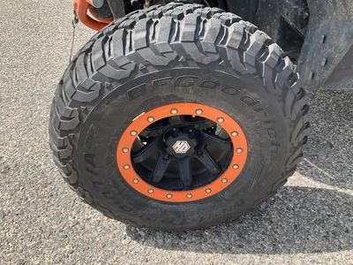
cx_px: 176
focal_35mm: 29
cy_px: 132
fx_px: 296
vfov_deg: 48.2
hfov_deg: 61.7
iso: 25
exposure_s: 1/635
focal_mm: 3
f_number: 1.8
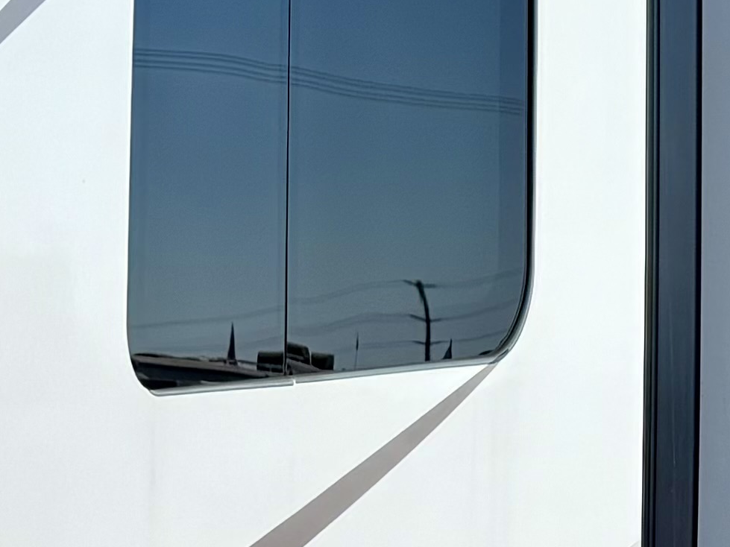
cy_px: 480
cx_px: 1300
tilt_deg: +1.4
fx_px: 2952
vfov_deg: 10.5
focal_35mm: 140
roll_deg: -2.1
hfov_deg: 12.8
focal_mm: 6.76
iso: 80
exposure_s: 1/6173
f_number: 1.78
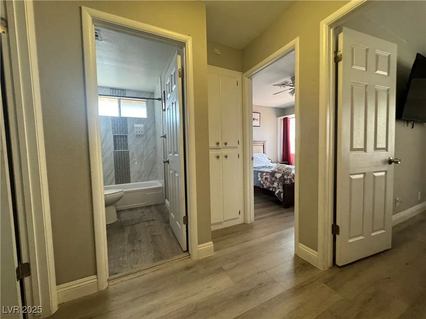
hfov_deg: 102.1
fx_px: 172
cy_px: 160
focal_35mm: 14
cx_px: 213
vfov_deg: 85.7
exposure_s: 1/120
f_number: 2.2
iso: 250
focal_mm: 2.22
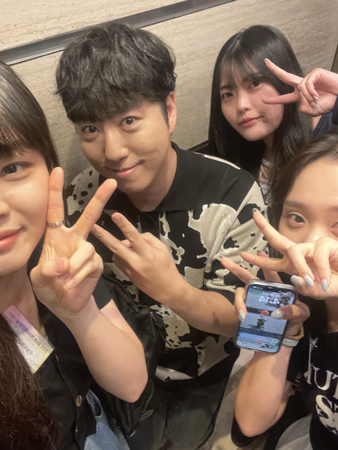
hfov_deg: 46.8
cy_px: 225
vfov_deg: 60.0
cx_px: 169
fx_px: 391
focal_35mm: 30
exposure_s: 1/40
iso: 400
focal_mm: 2.71
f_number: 2.2
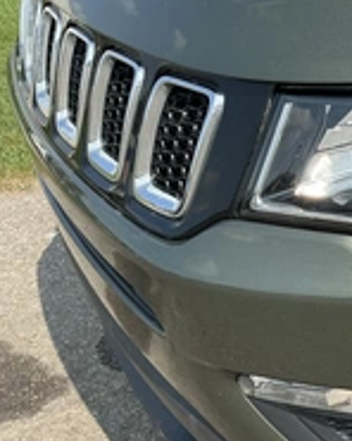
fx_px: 768
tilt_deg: -36.1
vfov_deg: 31.2
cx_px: 447
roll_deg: -1.2
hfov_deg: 23.1
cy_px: 348
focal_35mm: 59
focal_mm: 3
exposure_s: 1/1015
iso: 25
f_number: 1.8
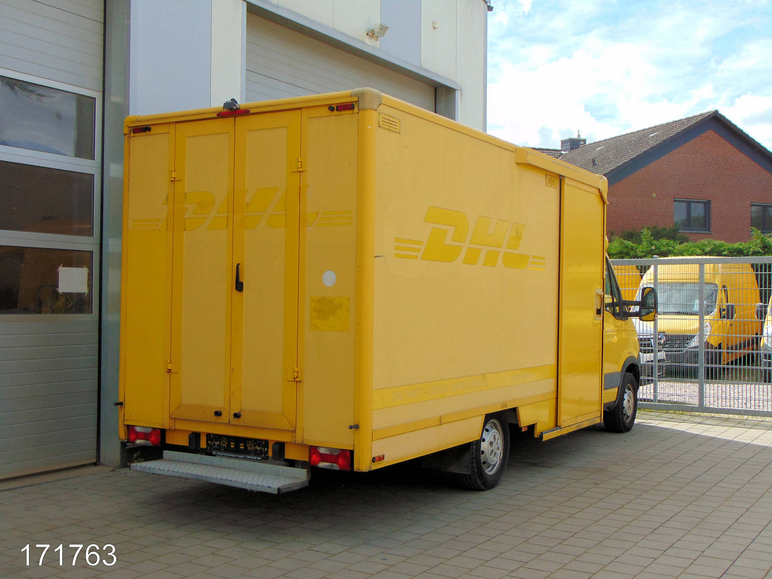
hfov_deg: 44.8
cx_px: 386
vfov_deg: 34.3
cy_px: 290
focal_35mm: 42
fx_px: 937
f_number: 3.3
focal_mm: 7.6
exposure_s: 1/640
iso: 80
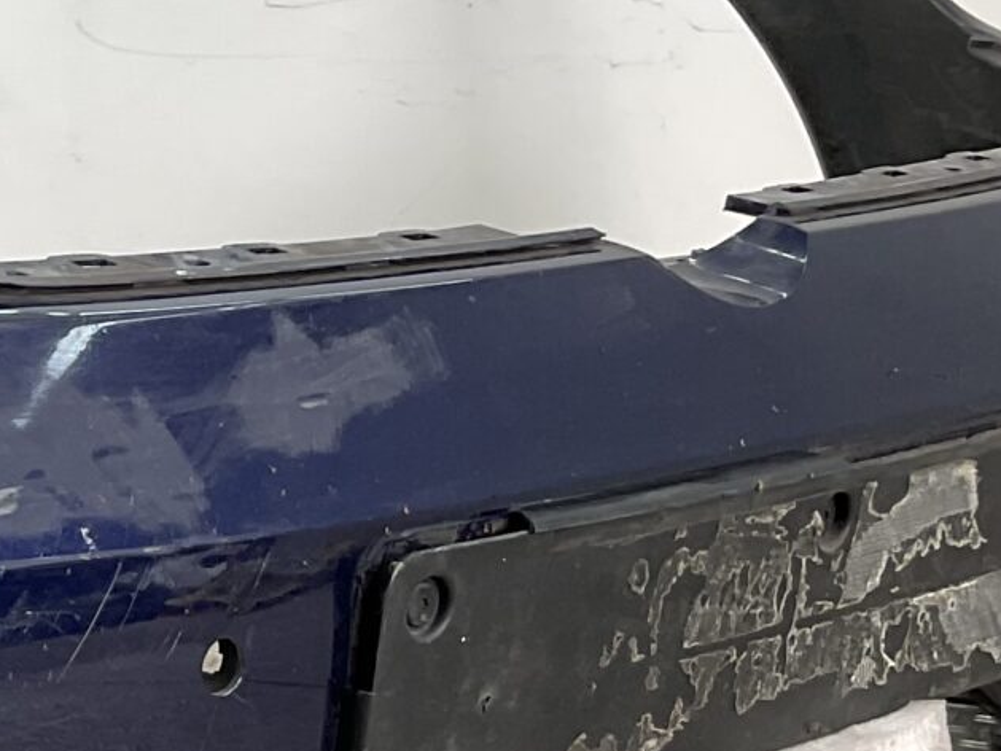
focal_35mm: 118
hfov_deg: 15.4
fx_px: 3413
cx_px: -498
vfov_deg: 12.6
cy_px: 469
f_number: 1.8
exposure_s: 1/165
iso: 16
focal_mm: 3
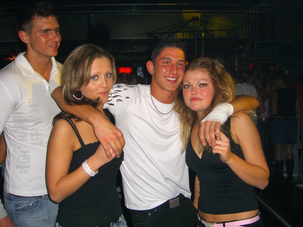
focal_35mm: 38
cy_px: 114
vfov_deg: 37.7
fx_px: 333
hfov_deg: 49.0
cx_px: 152
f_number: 2.8
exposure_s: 1/60
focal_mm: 7.9
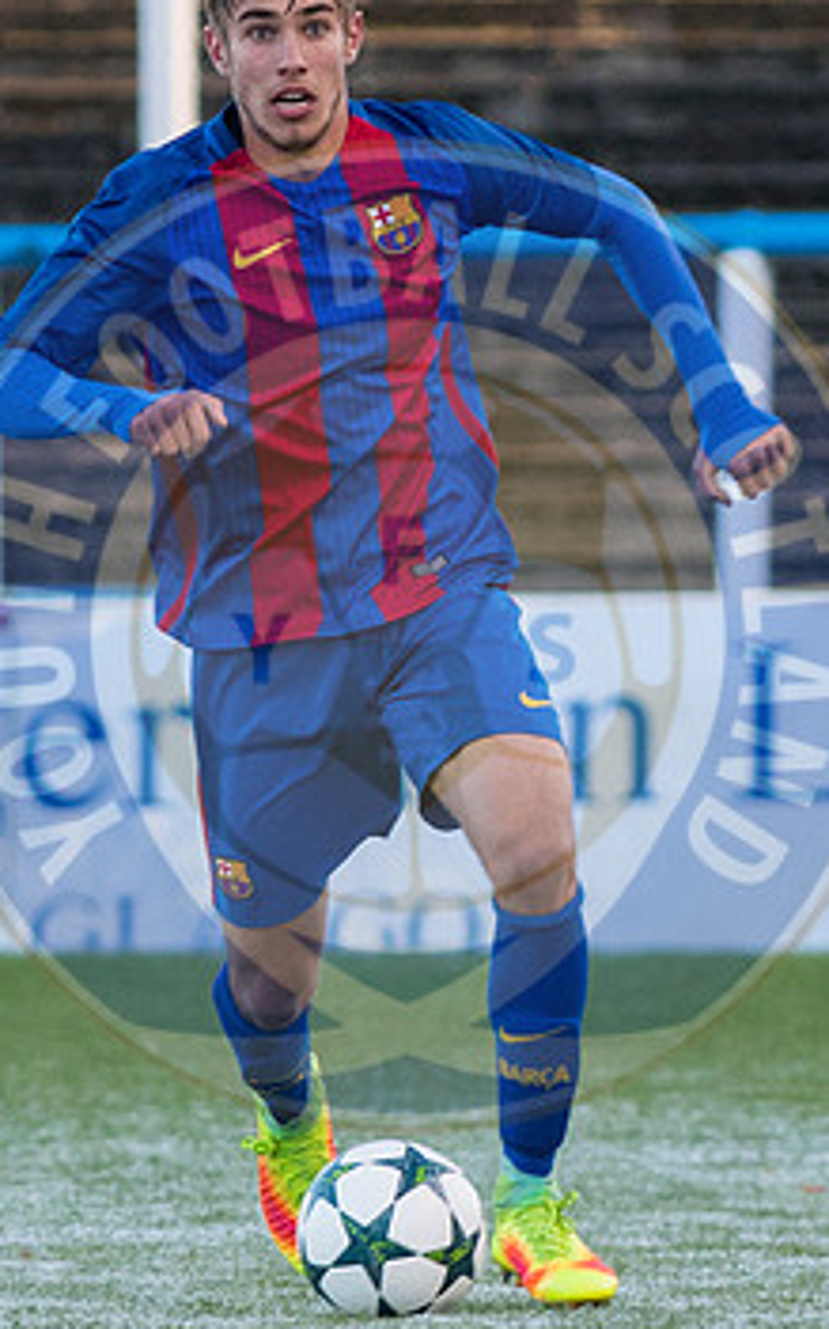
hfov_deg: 2.2
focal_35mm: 588
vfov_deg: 3.6
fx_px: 21282
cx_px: 401
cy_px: 629
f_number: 4.5
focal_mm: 300
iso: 800
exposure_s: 1/1000
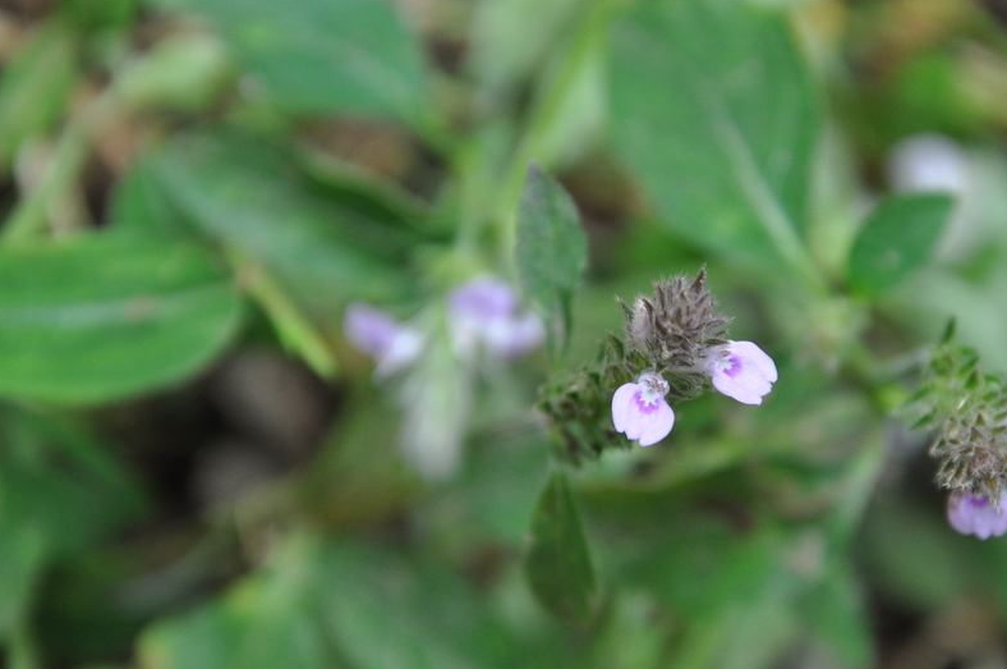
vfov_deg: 4.9
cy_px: 372
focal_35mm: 280
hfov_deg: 7.4
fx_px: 7821
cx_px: 735
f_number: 5.6
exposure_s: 1/60
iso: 400
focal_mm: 98
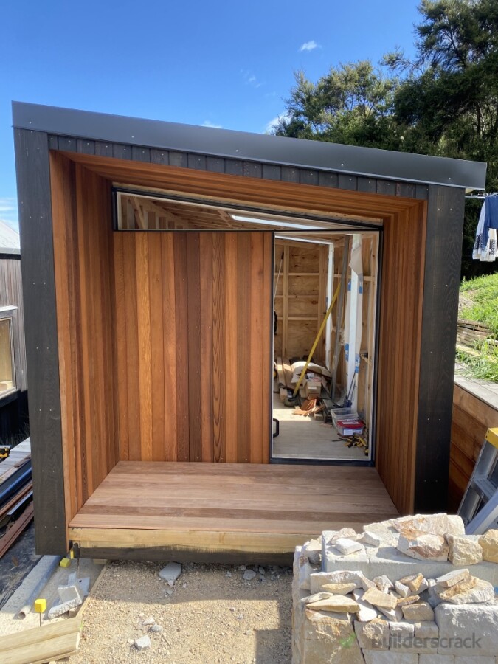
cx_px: 249
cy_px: 332
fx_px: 499
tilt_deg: -7.2
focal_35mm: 26
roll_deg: -0.7
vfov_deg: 67.3
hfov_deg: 53.1
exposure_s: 1/747
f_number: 1.8
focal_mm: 4.25
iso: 32
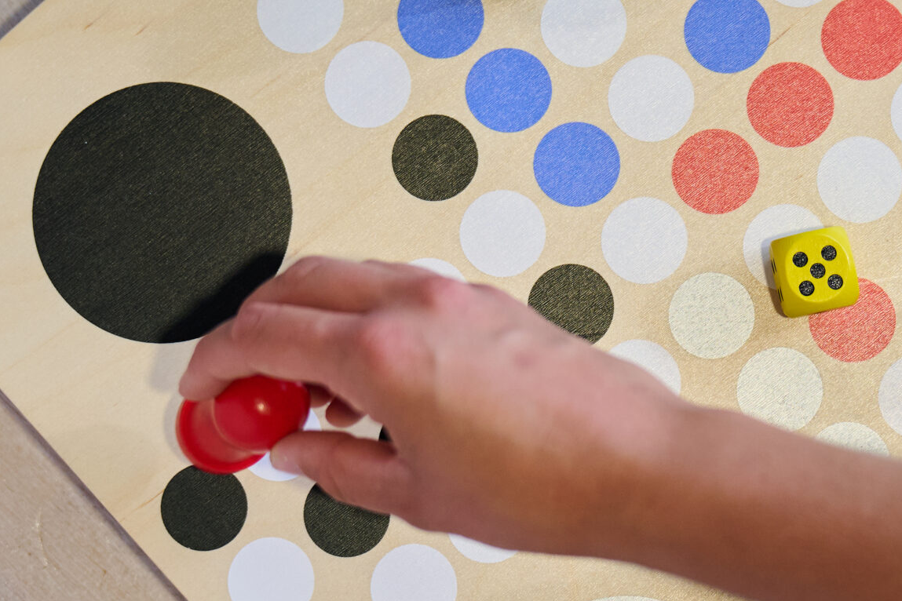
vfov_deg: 7.0
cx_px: 590
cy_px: 299
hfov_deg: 10.5
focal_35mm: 196
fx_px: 4911
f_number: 2.8
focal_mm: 88
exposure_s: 1/250
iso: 400
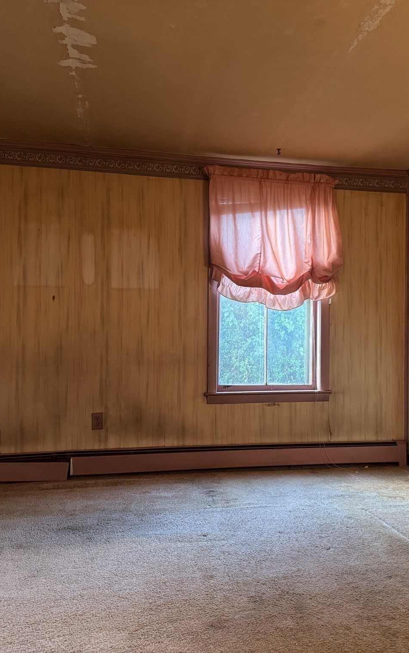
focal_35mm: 34
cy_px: 326
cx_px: 275
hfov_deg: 36.9
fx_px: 606
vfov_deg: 56.7
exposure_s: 1/60
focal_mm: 6.76
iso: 500
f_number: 1.78
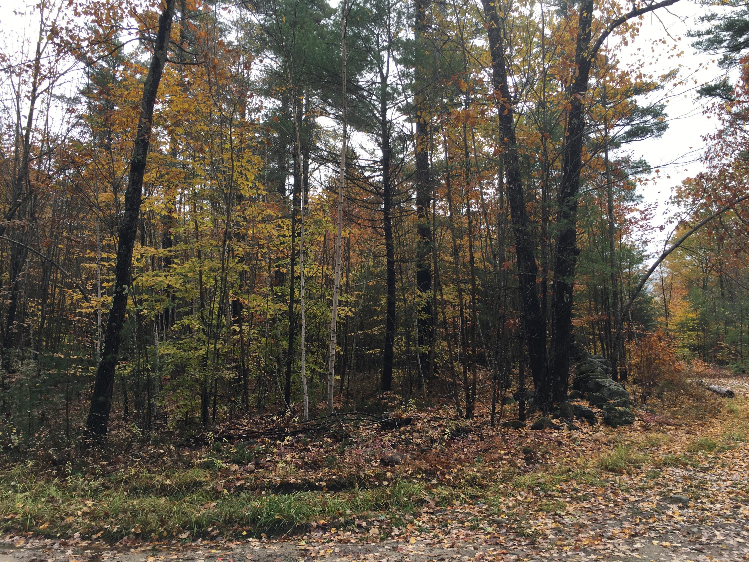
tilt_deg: +7.8
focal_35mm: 29
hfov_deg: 61.7
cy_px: 281
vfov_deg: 48.2
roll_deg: -1.0
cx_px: 374
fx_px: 627
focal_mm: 4.15
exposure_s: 1/534
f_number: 2.2
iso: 25
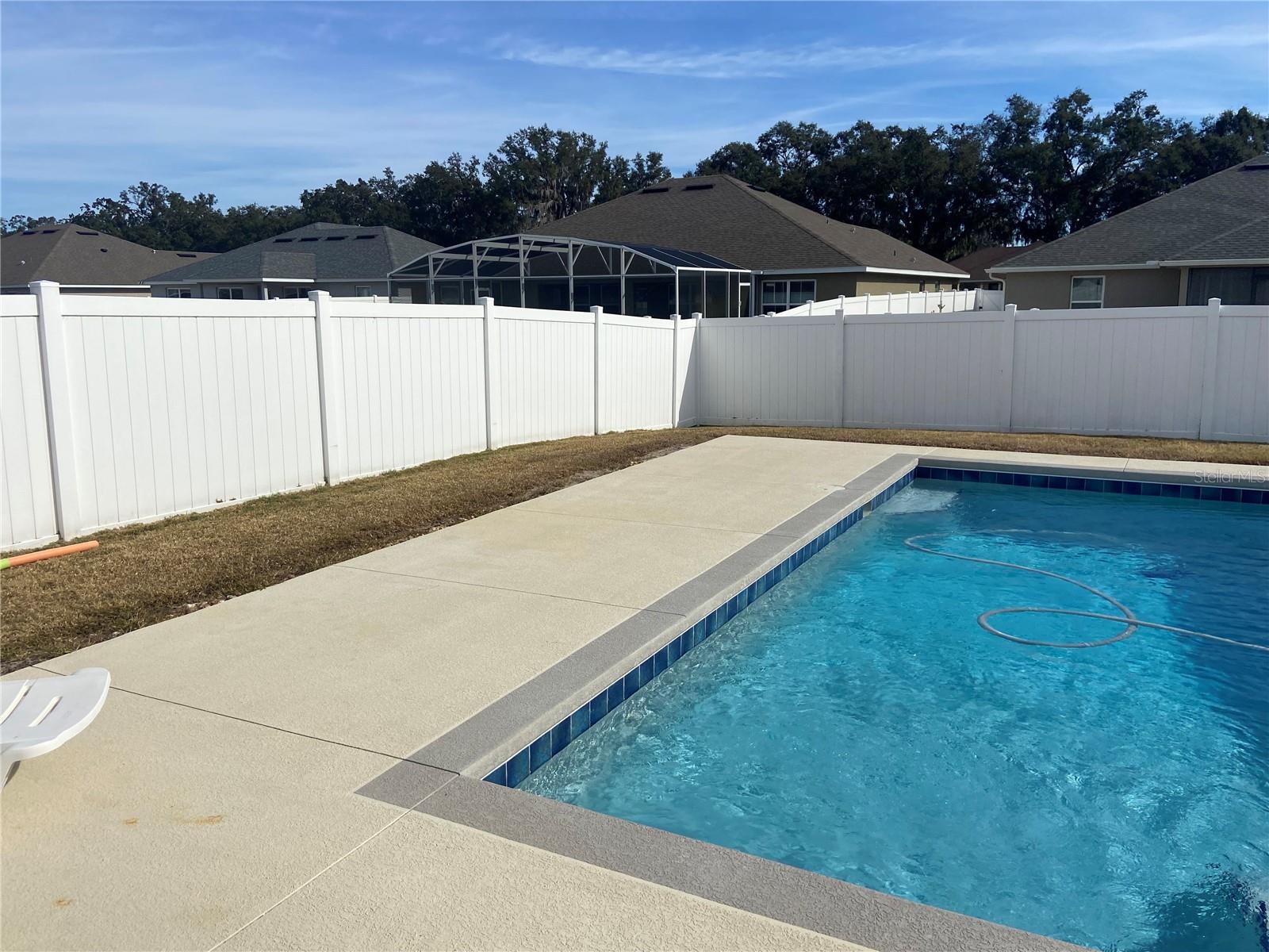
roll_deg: +2.1
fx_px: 953
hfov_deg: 67.3
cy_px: 476
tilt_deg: -9.2
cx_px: 634
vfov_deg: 53.1
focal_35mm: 26
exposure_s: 1/6410
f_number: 1.8
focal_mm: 4.25
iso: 32
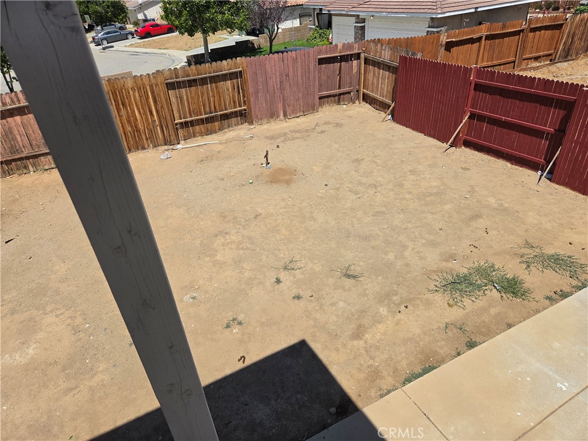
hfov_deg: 73.9
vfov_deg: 58.9
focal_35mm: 23
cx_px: 294
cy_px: 220
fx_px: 391
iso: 80
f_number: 1.8
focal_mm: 5.4
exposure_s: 1/6615
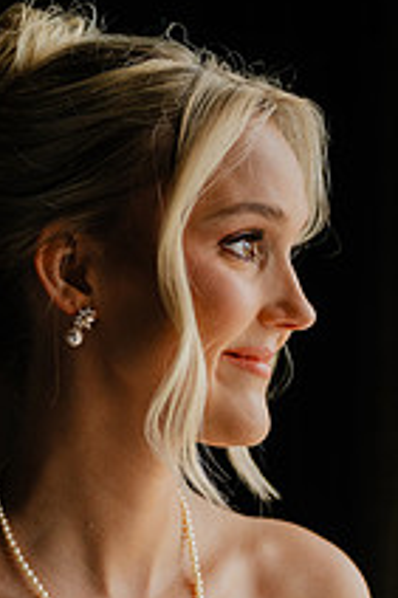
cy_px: 502
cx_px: 54
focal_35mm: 117
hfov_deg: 11.6
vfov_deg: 17.3
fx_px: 1943
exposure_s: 1/320
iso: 640
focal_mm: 55
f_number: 2.8
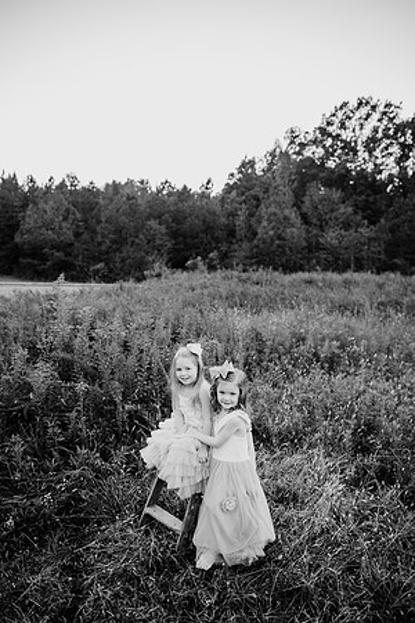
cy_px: 312
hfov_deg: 53.1
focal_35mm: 24
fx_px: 415
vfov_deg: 73.7
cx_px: 208
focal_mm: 24
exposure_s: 1/400
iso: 250
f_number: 2.5
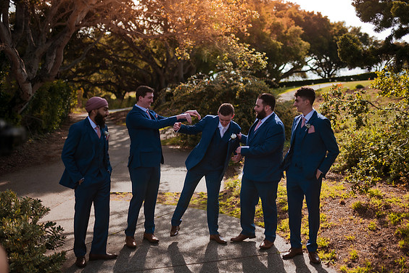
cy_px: 139
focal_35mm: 36
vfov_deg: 36.9
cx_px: 210
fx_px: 409
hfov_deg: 53.1
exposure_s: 1/8000
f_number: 1.4
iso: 320
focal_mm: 35
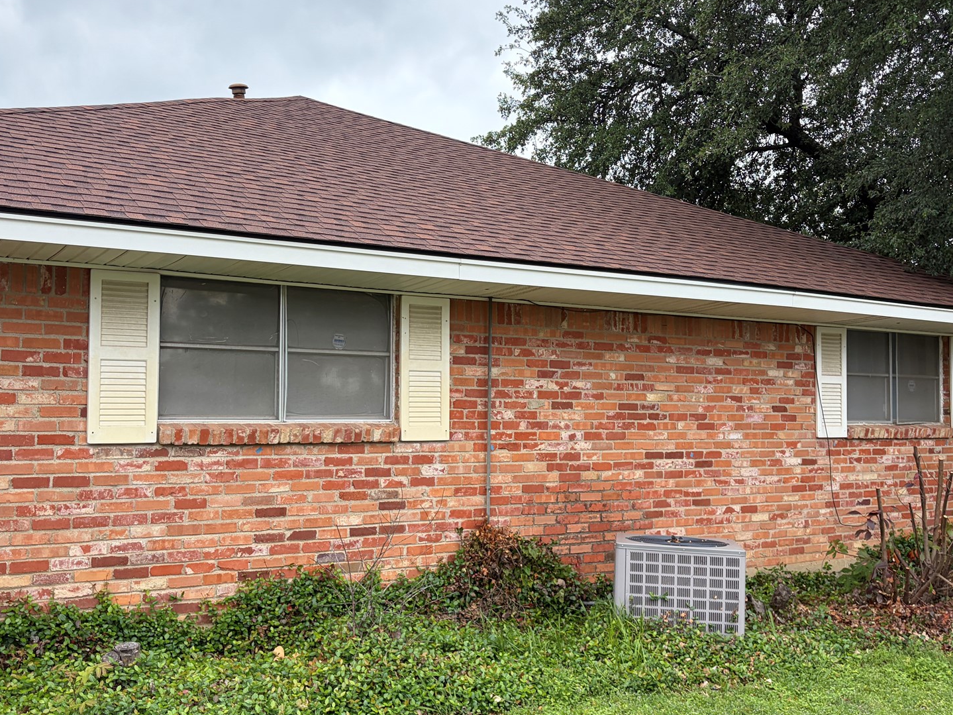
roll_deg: +0.4
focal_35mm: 37
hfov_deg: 50.1
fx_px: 1019
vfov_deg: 38.7
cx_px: 470
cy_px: 361
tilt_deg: +3.5
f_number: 1.6
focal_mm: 5.96
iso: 64
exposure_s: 1/1517
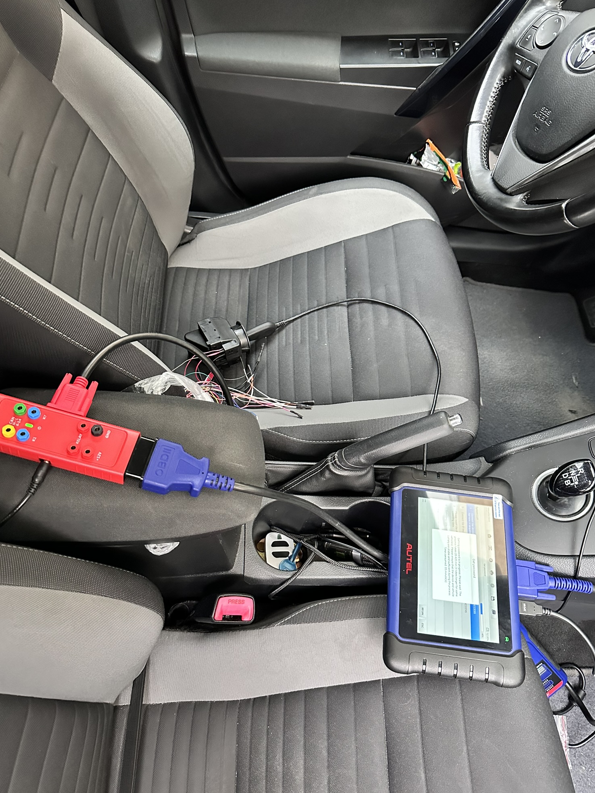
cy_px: 409
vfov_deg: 69.4
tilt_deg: -59.4
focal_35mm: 25
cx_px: 297
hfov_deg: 54.9
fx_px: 573
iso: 1000
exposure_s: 1/55
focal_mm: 6.86
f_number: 1.78
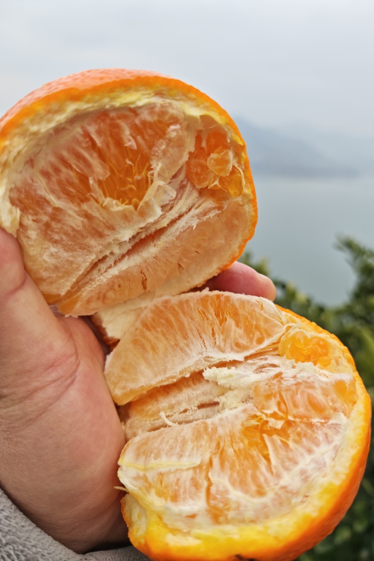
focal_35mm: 24
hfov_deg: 53.0
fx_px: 374
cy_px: 280
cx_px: 210
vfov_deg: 73.7
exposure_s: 1/264
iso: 50
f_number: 1.67
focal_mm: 6.62
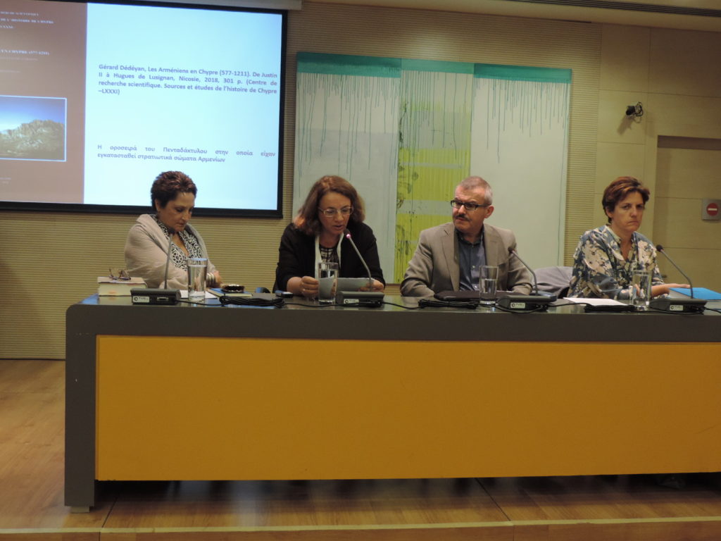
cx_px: 360
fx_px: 833
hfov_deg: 46.8
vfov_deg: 36.0
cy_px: 270
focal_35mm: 40
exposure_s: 1/40
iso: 400
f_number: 3.3
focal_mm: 7.1
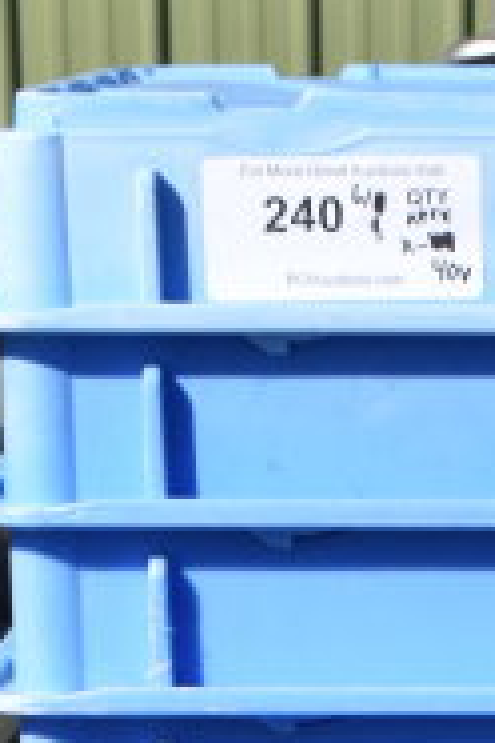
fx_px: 3495
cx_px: 719
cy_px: 1304
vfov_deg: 11.3
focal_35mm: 169
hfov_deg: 8.0
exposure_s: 1/400
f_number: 10
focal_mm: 23
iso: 200
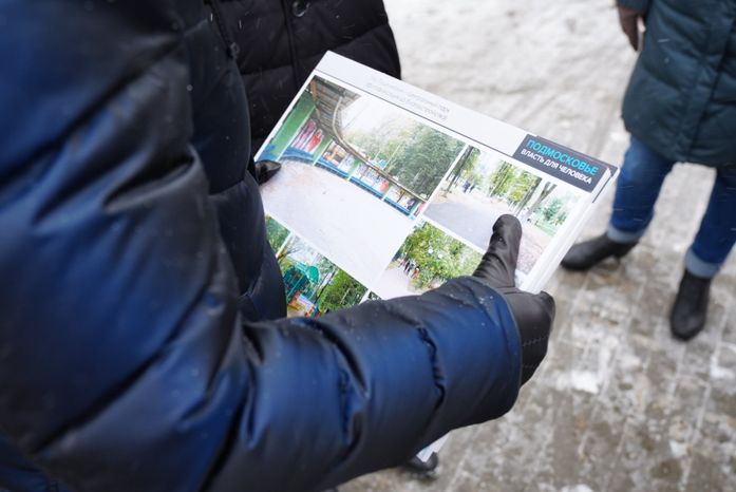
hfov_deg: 53.1
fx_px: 737
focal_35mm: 36
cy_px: 246
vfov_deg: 36.9
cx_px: 368
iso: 800
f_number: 4.5
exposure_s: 1/200
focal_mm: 36
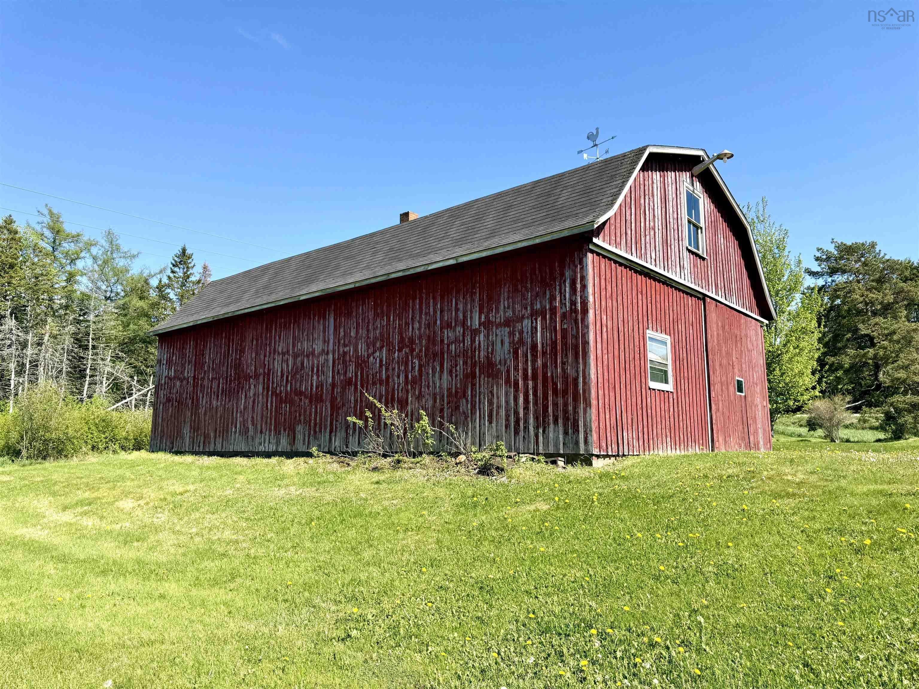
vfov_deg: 56.8
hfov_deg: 71.6
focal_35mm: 24
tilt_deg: +9.0
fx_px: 637
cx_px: 460
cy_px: 344
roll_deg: -2.0
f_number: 1.78
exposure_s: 1/3425
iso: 100
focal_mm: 6.76
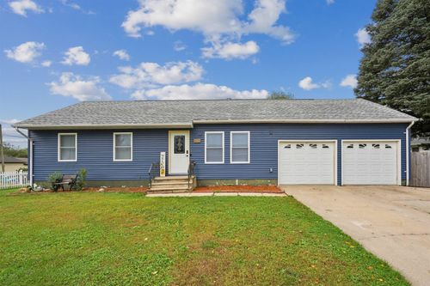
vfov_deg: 73.7
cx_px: 215
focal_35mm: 16
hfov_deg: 96.8
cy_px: 143
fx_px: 191
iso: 400
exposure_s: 1/320
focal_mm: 16
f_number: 9
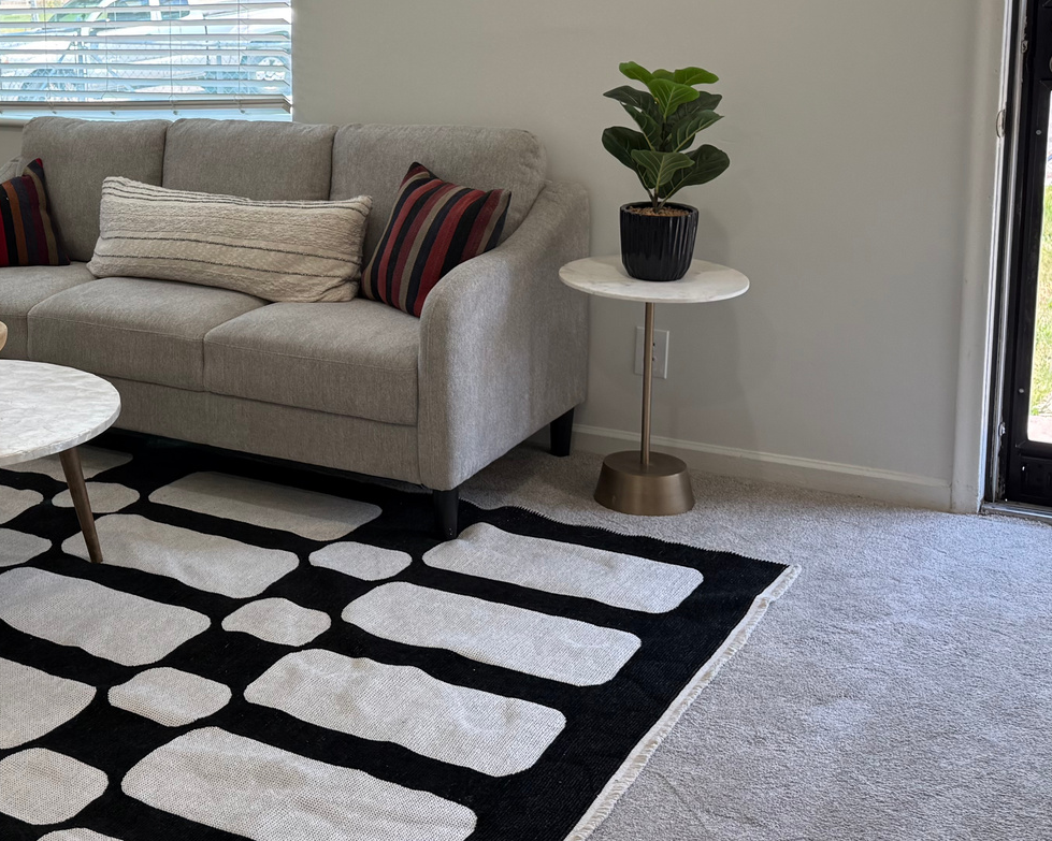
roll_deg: +2.8
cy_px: 249
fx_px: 1525
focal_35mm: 49
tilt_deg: -10.8
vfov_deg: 30.5
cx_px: 116
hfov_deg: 35.9
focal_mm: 6.76
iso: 100
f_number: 1.78
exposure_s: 1/270
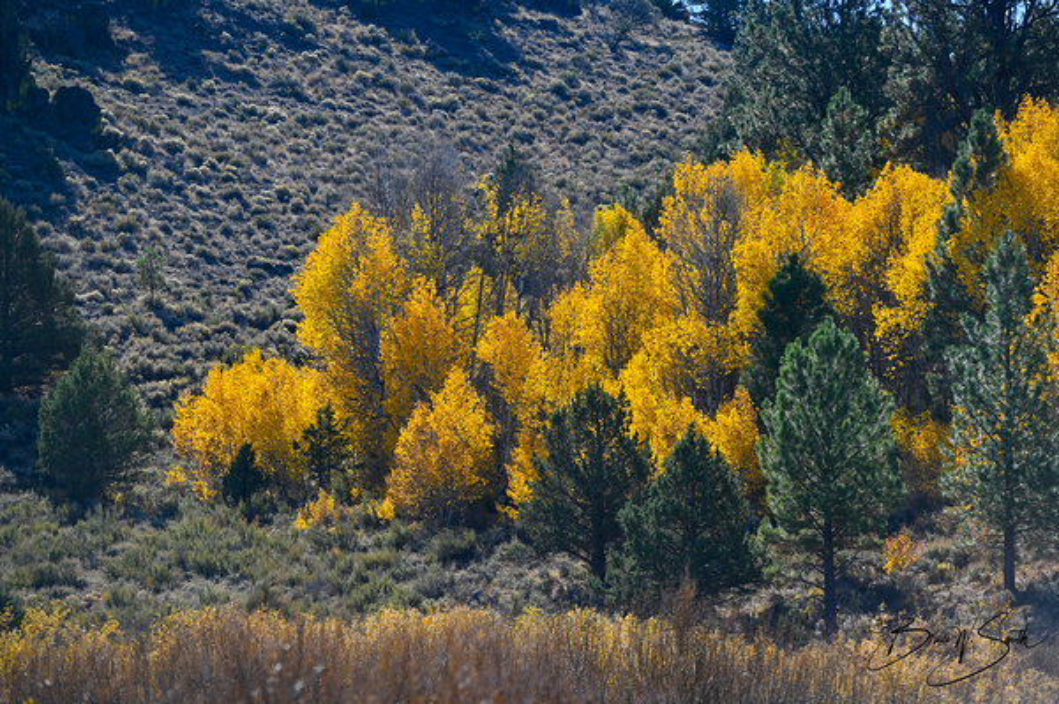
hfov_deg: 10.3
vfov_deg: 6.9
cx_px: 530
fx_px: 5878
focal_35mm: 200
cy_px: 352
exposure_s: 1/800
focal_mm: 200
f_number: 8
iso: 100
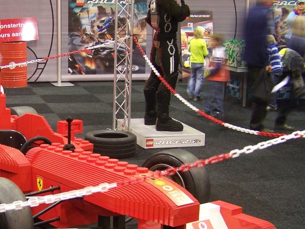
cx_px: 53
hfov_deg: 28.7
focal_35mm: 66
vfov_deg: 22.2
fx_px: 581
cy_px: 139
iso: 80
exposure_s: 1/2
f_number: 2.8
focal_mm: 6.3
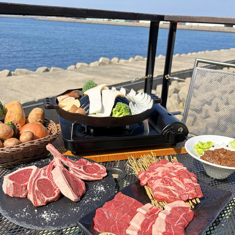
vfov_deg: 48.7
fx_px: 253
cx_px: 125
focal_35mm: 33
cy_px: 160
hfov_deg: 49.7
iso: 64
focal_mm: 5.96
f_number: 1.6
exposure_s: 1/1667
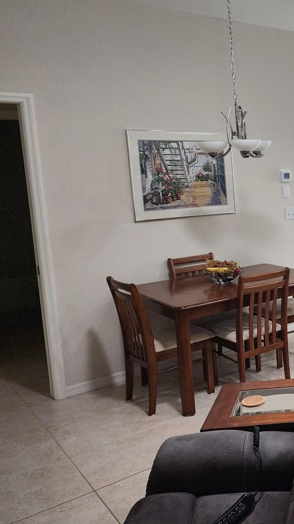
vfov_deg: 52.7
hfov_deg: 26.3
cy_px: 240
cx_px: 385
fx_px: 527
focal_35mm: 38
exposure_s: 1/120
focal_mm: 6.4
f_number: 1.8
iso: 320
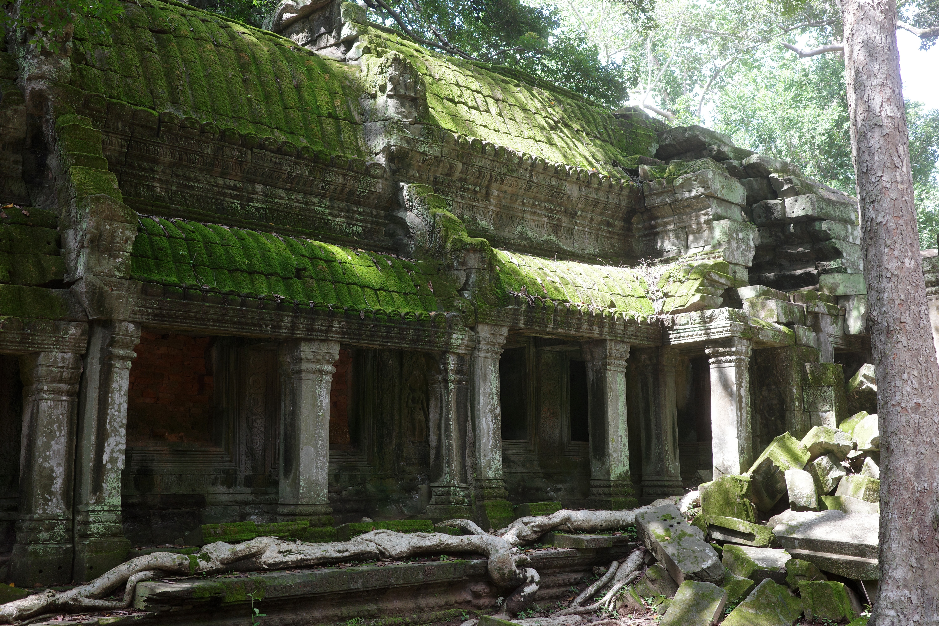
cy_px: 313
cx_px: 470
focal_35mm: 40
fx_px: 1043
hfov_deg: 48.5
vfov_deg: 33.4
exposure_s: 1/125
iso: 200
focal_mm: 26
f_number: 2.8
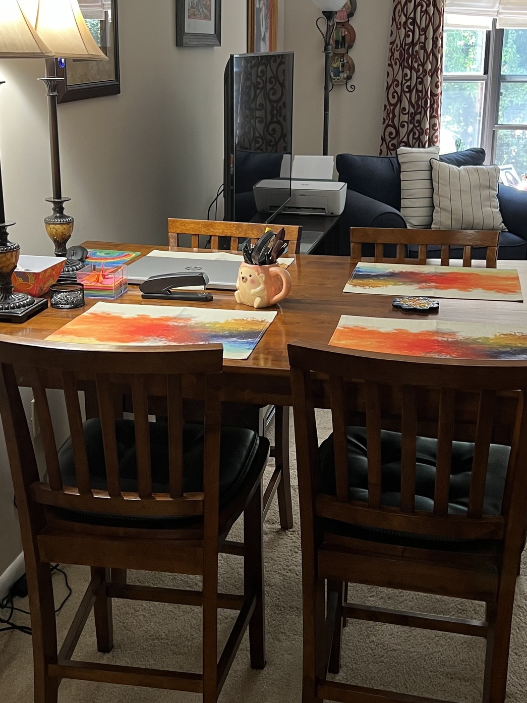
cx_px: 272
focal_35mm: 43
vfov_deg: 43.6
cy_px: 278
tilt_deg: -15.0
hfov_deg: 33.6
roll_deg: +1.4
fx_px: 873
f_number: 1.5
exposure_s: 1/60
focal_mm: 5.7
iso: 100
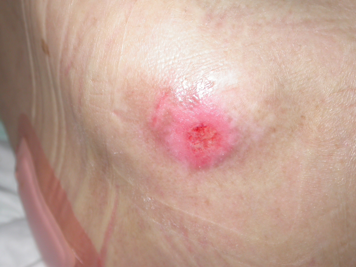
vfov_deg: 25.2
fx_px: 596
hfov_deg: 33.2
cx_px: 178
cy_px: 134
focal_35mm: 58
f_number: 3
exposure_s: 1/60.3
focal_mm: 12
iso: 100
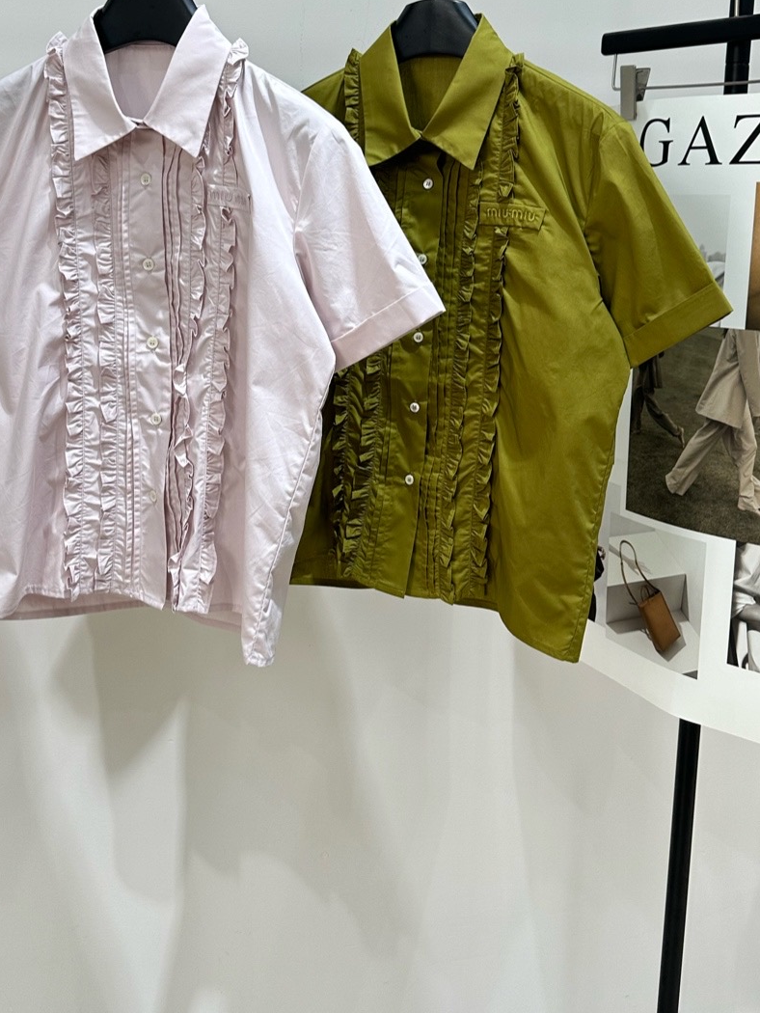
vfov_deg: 47.3
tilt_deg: -7.6
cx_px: 314
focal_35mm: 39
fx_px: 1141
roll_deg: -1.1
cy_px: 362
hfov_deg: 36.7
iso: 80
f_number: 1.78
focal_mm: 6.86
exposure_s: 1/121
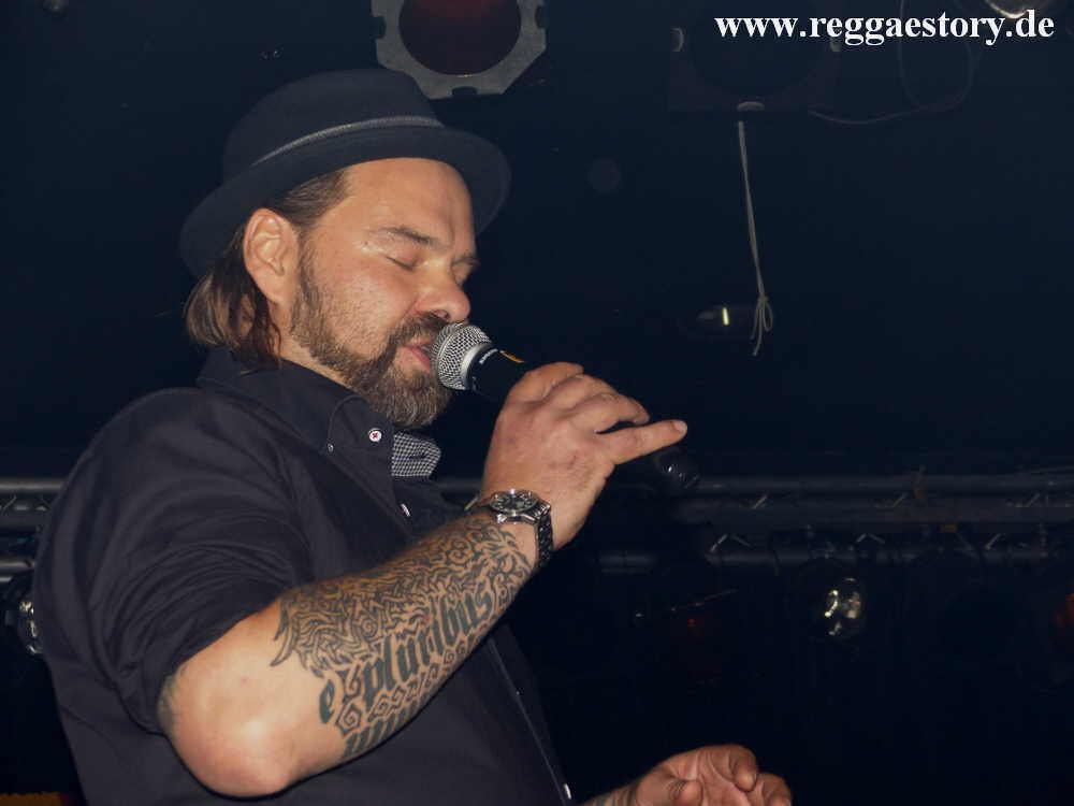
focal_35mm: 91
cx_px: 537
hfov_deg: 21.5
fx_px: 2823
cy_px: 403
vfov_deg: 16.2
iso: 125
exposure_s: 1/160
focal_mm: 16.4
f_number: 2.8
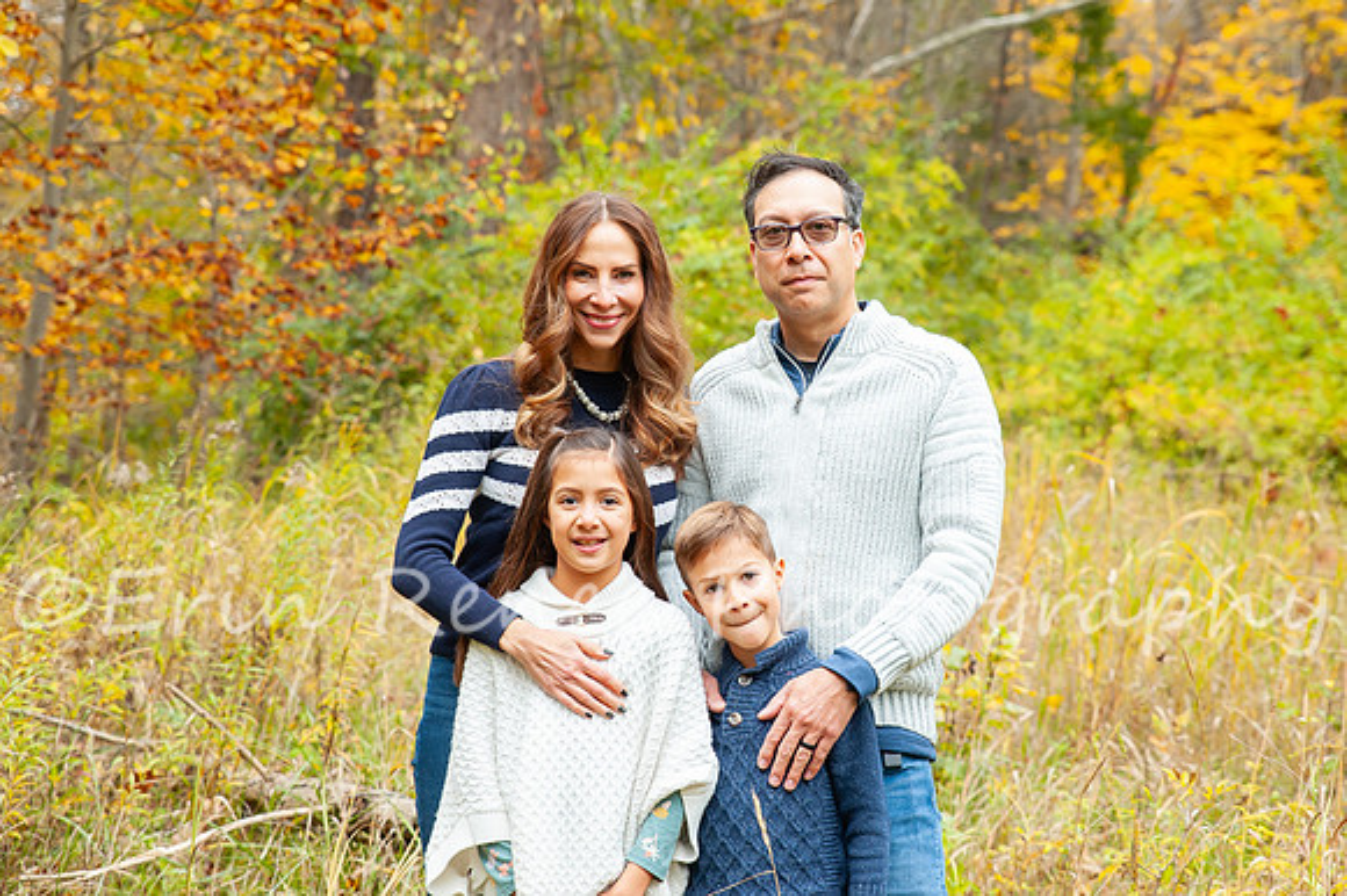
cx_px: 772
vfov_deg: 17.1
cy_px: 399
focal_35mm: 80
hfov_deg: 25.5
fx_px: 2973
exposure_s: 1/160
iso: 400
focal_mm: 68
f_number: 4.5
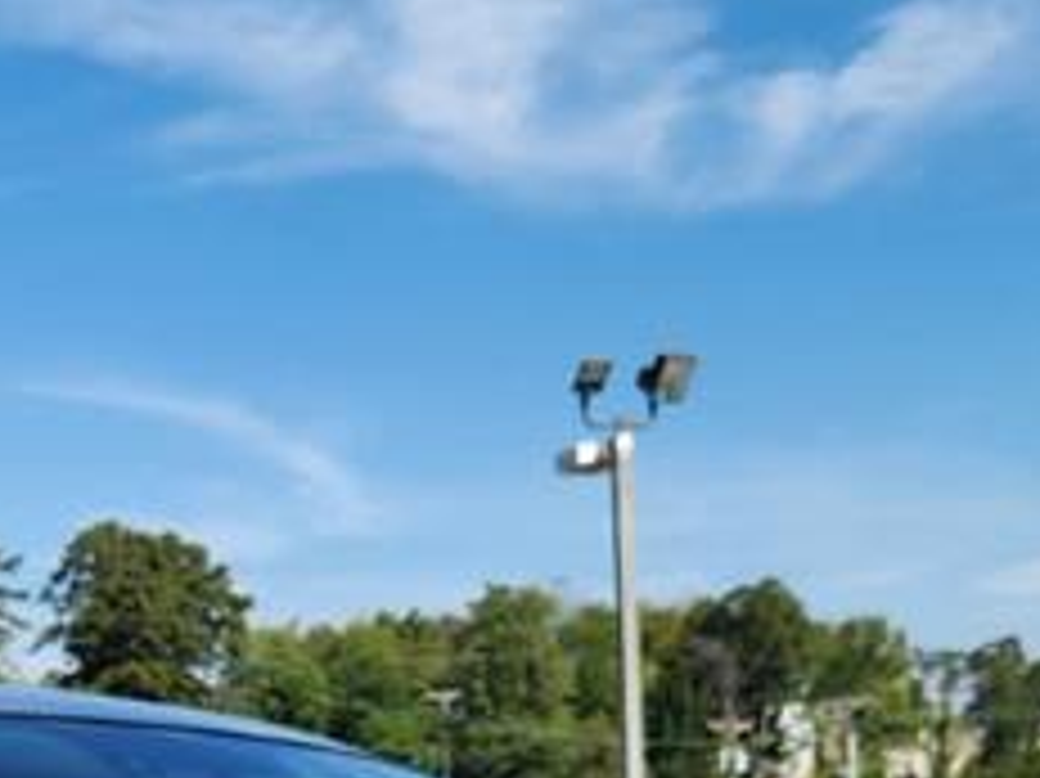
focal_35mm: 102
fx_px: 3063
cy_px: 1435
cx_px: 275
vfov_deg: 13.0
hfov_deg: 19.2
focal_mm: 5.4
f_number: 1.8
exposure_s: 1/1297
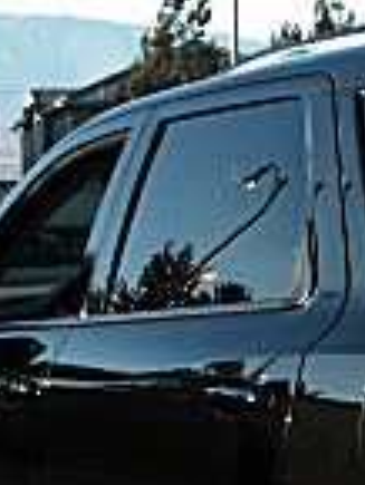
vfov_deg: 12.1
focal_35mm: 159
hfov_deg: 9.0
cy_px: 582
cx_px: 613
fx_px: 2232
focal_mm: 6.3
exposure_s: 1/200
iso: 50
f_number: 2.8
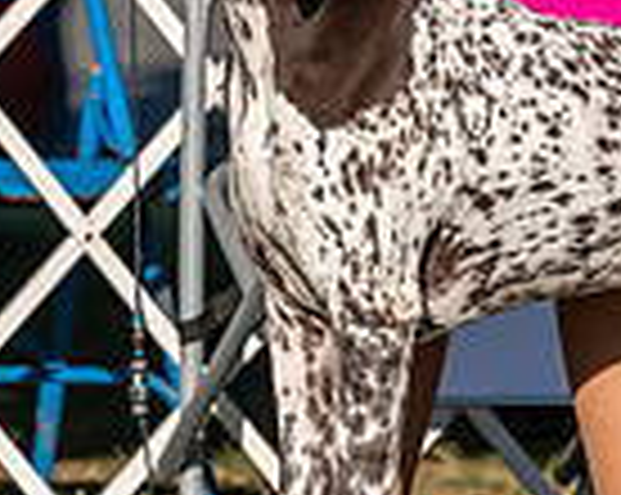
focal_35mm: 919
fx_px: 16867
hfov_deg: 2.1
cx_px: 403
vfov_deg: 1.7
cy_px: -184
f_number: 4.5
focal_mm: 200
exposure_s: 1/1250
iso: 100
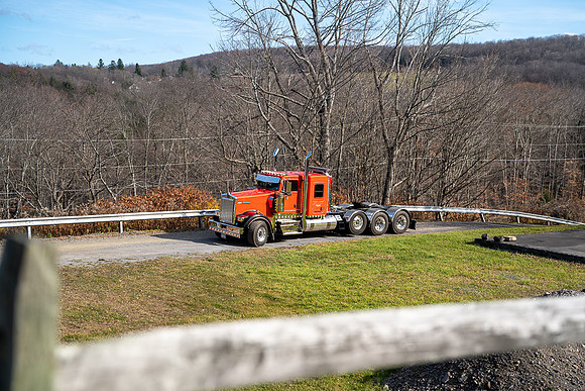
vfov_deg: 26.0
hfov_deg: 38.2
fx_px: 845
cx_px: 292
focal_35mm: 52
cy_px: 196
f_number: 2.2
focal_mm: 52
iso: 100
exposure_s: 1/60
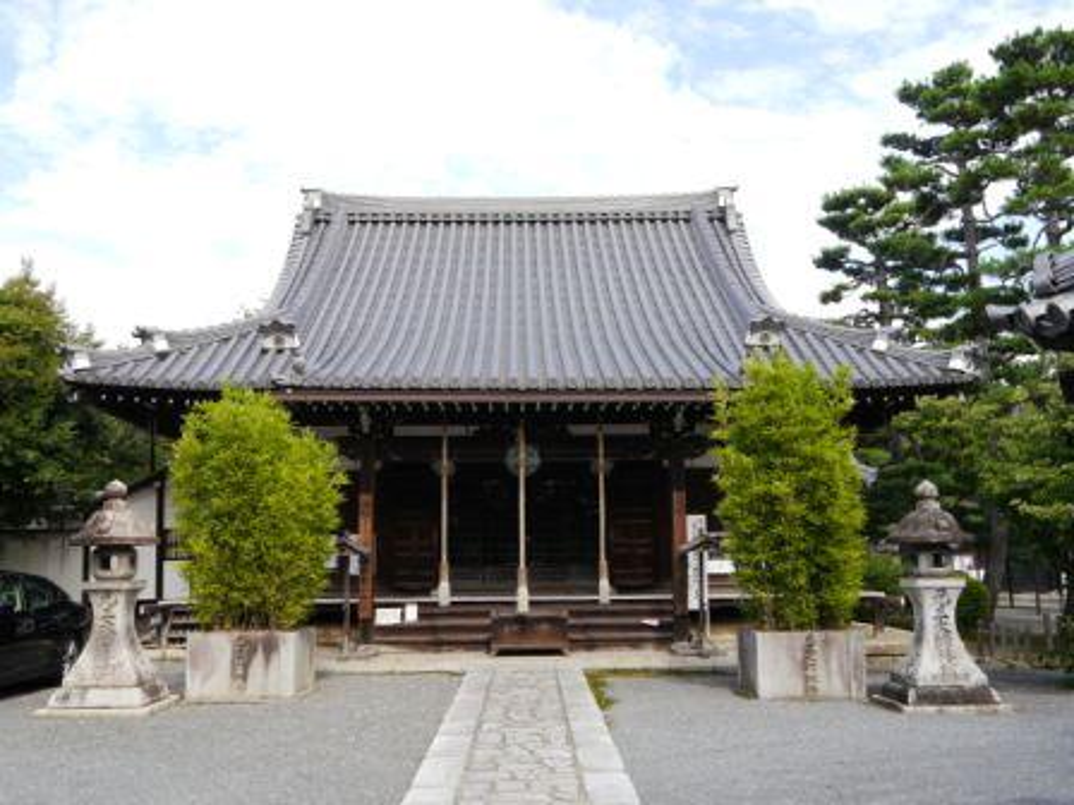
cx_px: 537
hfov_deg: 51.4
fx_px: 1117
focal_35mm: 36
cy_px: 402
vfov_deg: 39.7
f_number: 6.3
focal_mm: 18
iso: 160
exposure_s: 1/250
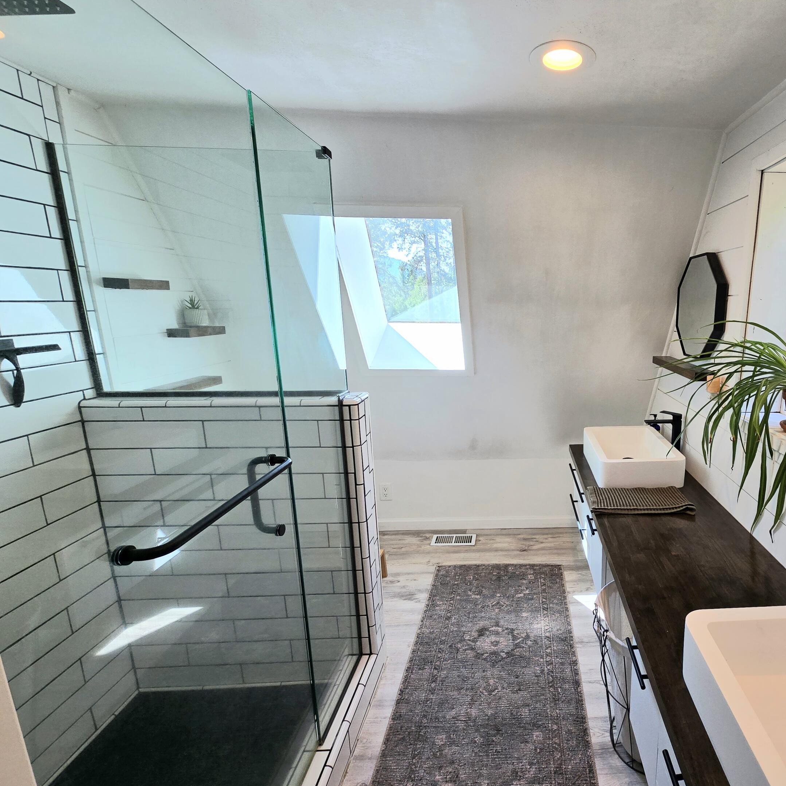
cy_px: 395
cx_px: 547
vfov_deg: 87.4
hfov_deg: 83.3
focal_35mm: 16
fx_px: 411
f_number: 2.2
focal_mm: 2.2
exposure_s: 1/149
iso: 50
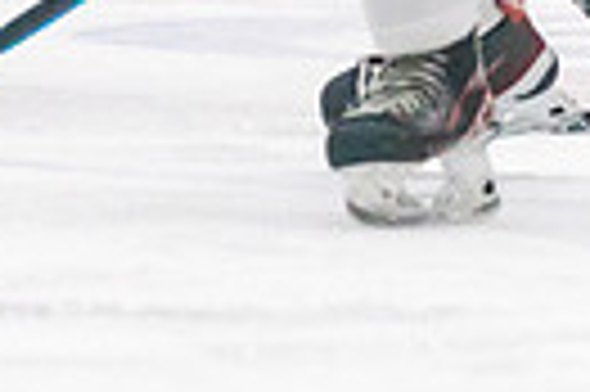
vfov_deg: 1.0
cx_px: -290
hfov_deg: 1.5
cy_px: -331
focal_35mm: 1417
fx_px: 23194
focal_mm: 200
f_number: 2.8
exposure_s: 1/1600
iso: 4000
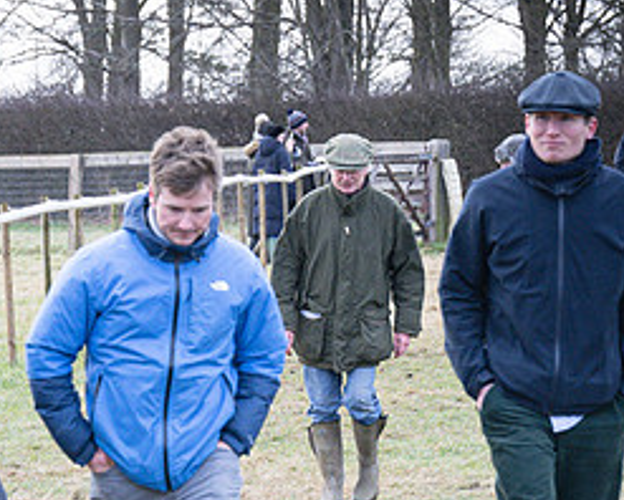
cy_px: 479
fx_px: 6783
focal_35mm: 367
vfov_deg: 4.2
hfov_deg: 5.3
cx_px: 102
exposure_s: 1/640
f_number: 4.5
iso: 400
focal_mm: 77
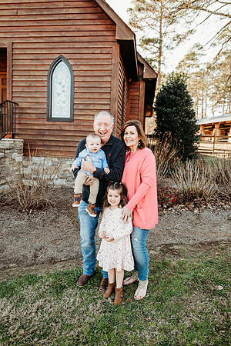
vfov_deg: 73.7
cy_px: 173
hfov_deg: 53.1
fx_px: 231
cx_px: 116
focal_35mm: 24
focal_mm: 24
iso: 250
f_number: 2.8
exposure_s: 1/320
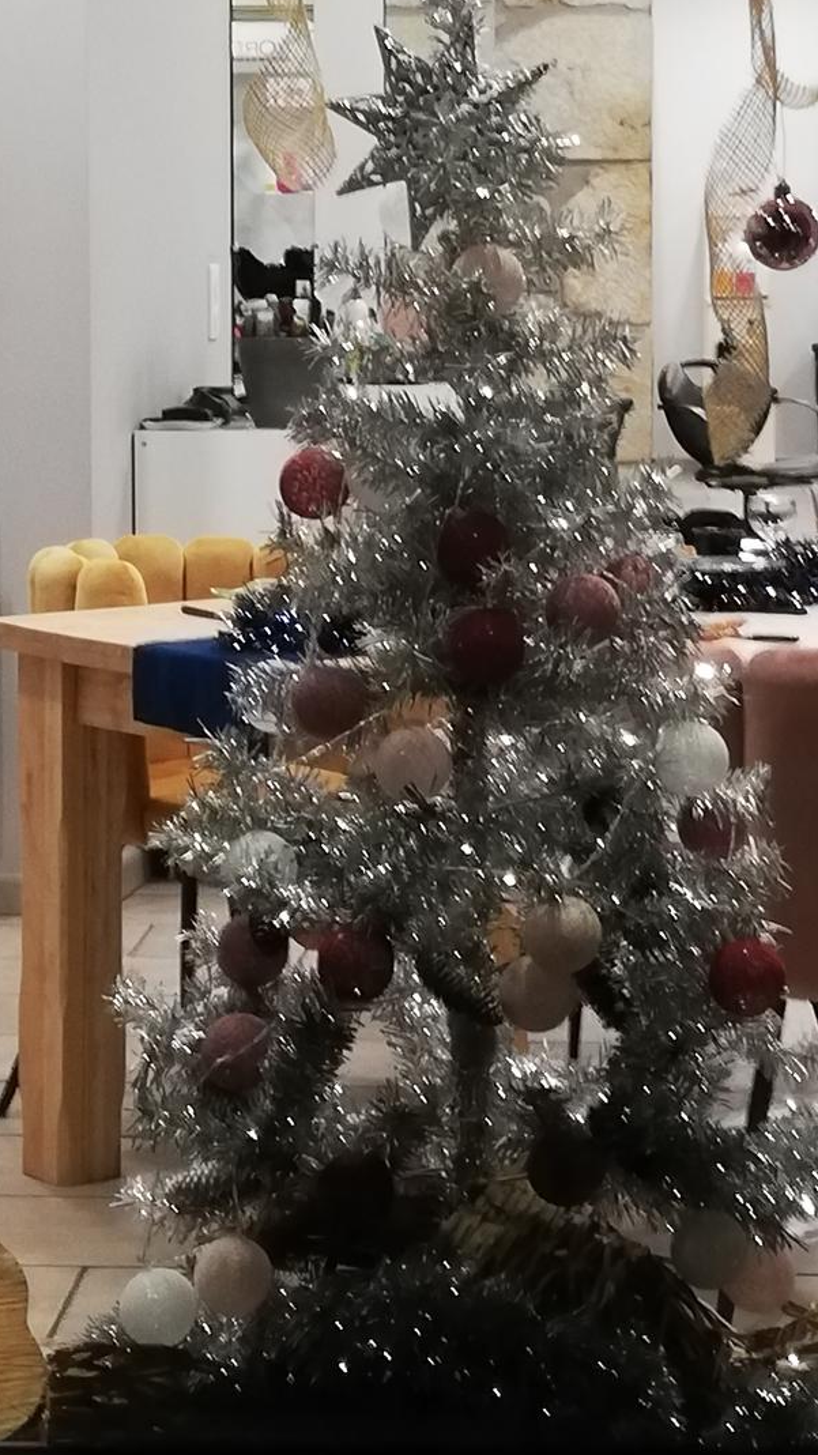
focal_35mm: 92
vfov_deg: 23.0
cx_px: 471
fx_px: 3549
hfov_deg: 13.1
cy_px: 407
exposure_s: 1/33.3
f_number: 2.2
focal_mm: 3.81
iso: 250
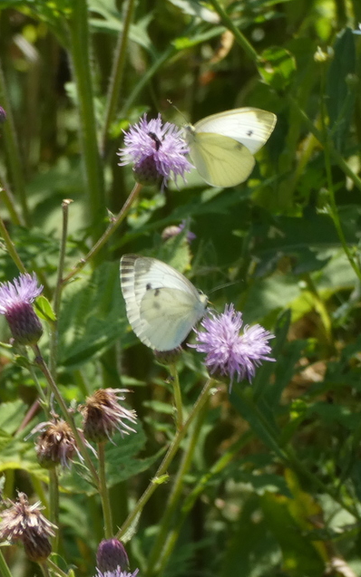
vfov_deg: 9.0
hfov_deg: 5.6
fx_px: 3669
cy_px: 289
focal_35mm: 233
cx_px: 23
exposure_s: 1/80
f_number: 5.4
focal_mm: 29.5
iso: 160
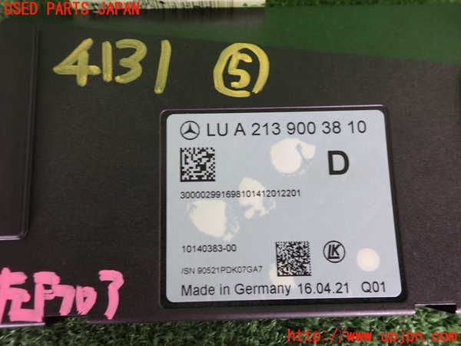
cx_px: 230
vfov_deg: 46.8
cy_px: 173
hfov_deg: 60.0
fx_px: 400
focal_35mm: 30
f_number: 2.3
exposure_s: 1/50
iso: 200
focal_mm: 5.4
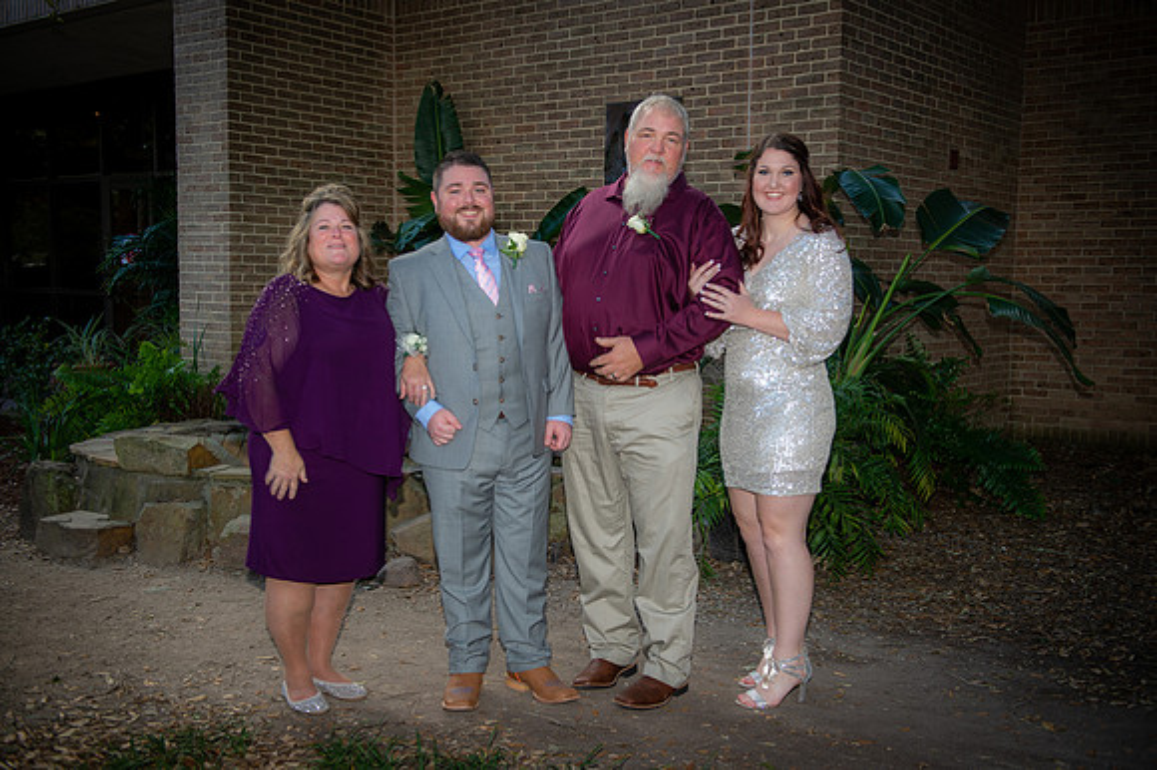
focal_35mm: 38
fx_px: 1221
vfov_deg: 35.0
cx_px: 578
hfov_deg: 50.7
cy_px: 385
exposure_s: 1/60
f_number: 3.5
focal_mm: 38
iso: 64
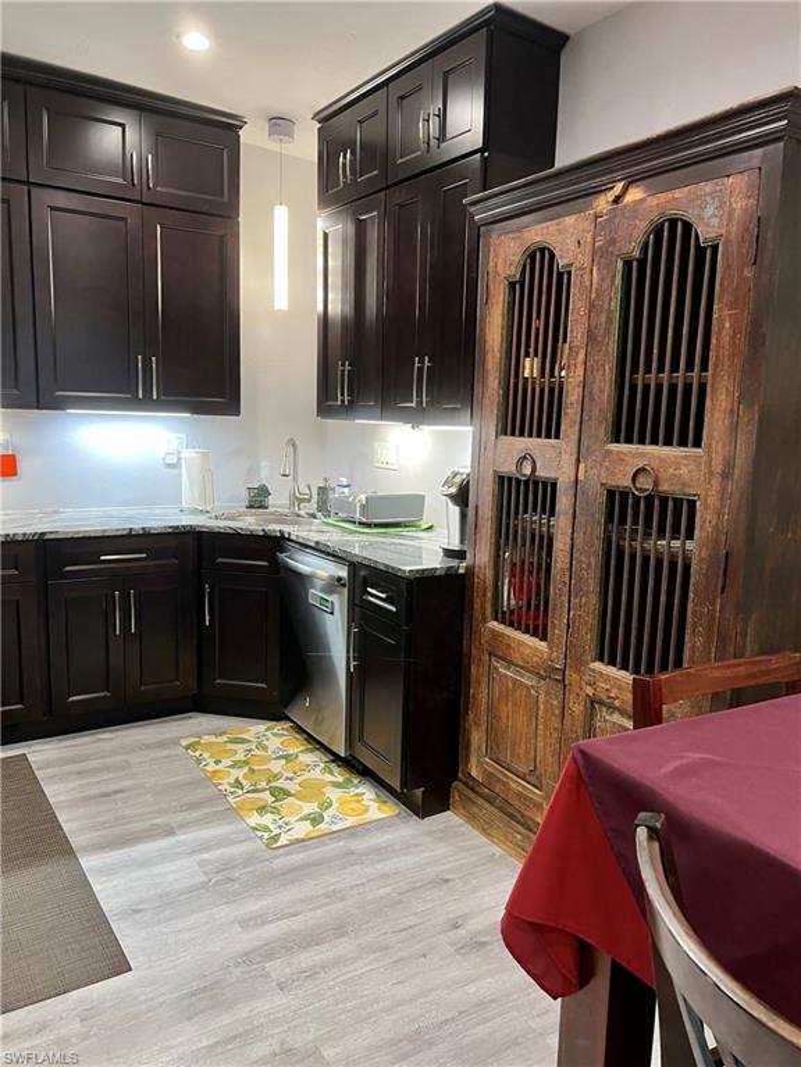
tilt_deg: -9.9
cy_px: 534
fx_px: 802
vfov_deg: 67.3
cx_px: 400
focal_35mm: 26
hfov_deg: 53.1
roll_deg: -1.5
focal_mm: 5.7
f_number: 1.5
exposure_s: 1/60
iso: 160
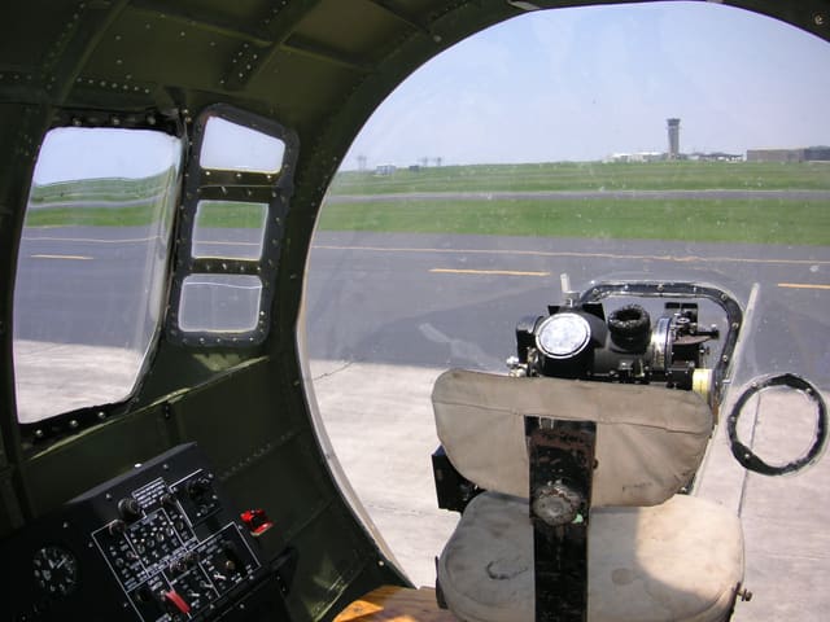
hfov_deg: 50.1
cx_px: 415
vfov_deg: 38.7
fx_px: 887
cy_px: 311
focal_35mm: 37
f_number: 2.8
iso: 50
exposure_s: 1/750
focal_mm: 6.1
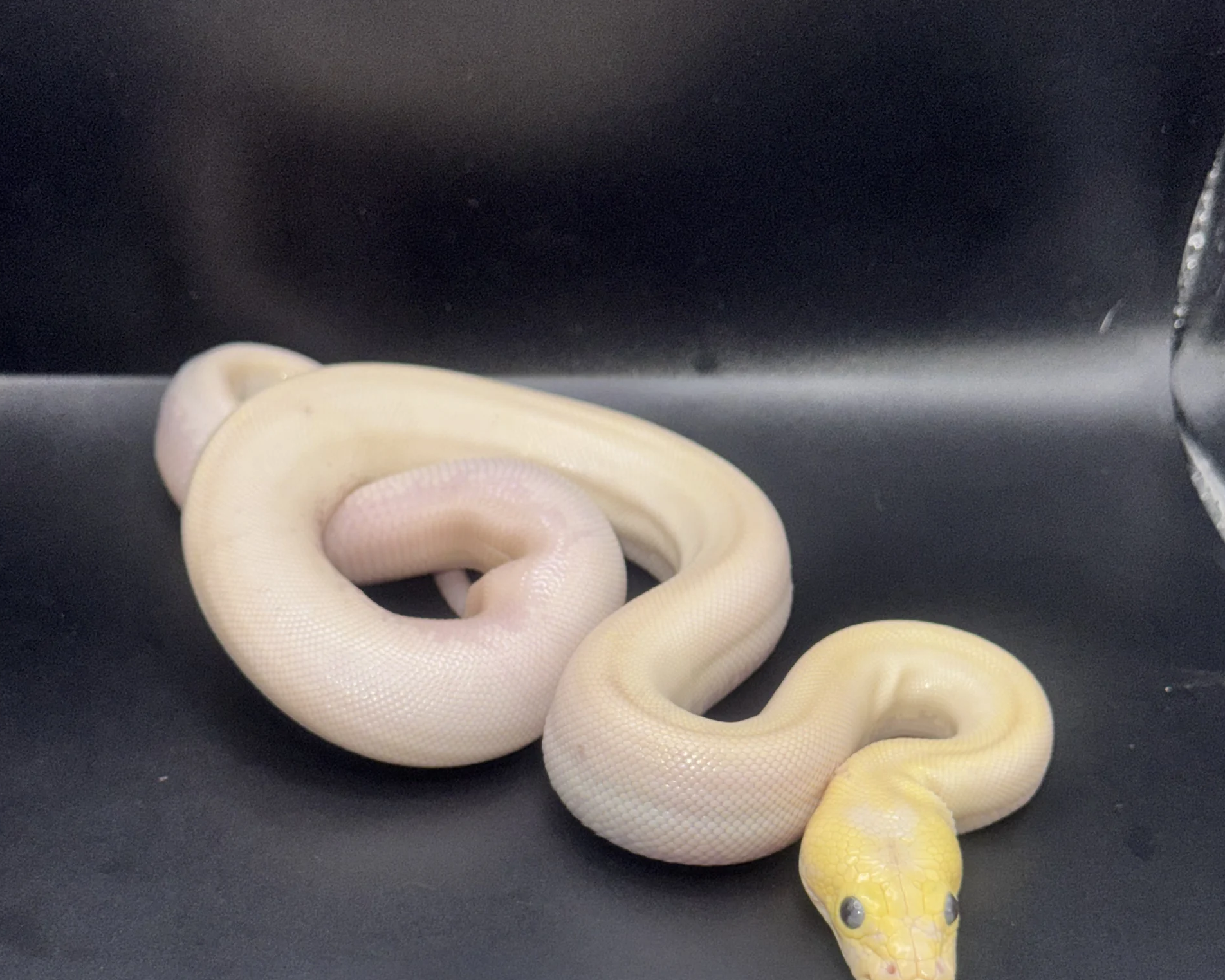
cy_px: 718
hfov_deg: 30.0
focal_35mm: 63
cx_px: 614
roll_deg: -4.4
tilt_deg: -37.9
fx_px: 2284
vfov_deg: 24.0
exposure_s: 1/341
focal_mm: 6.76
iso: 50
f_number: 1.78
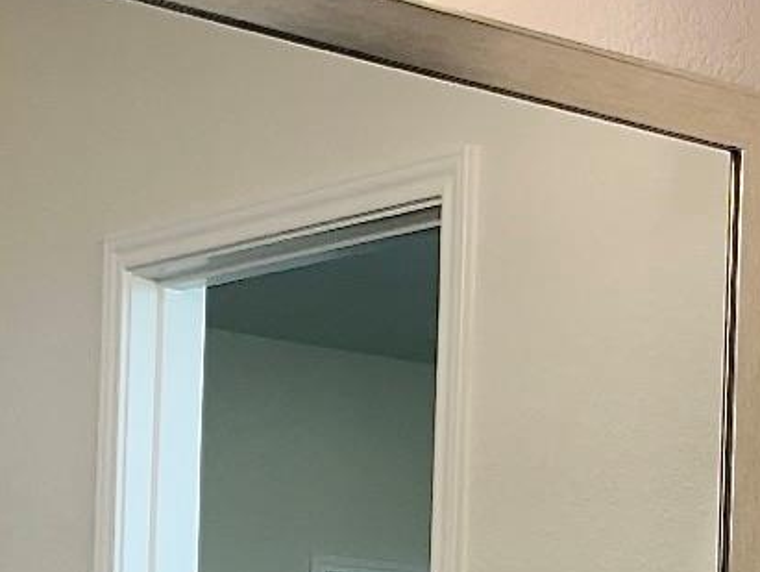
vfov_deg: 11.3
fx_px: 2769
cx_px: 560
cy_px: 837
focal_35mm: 126
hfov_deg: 15.6
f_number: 1.8
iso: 20
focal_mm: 3
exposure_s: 1/100
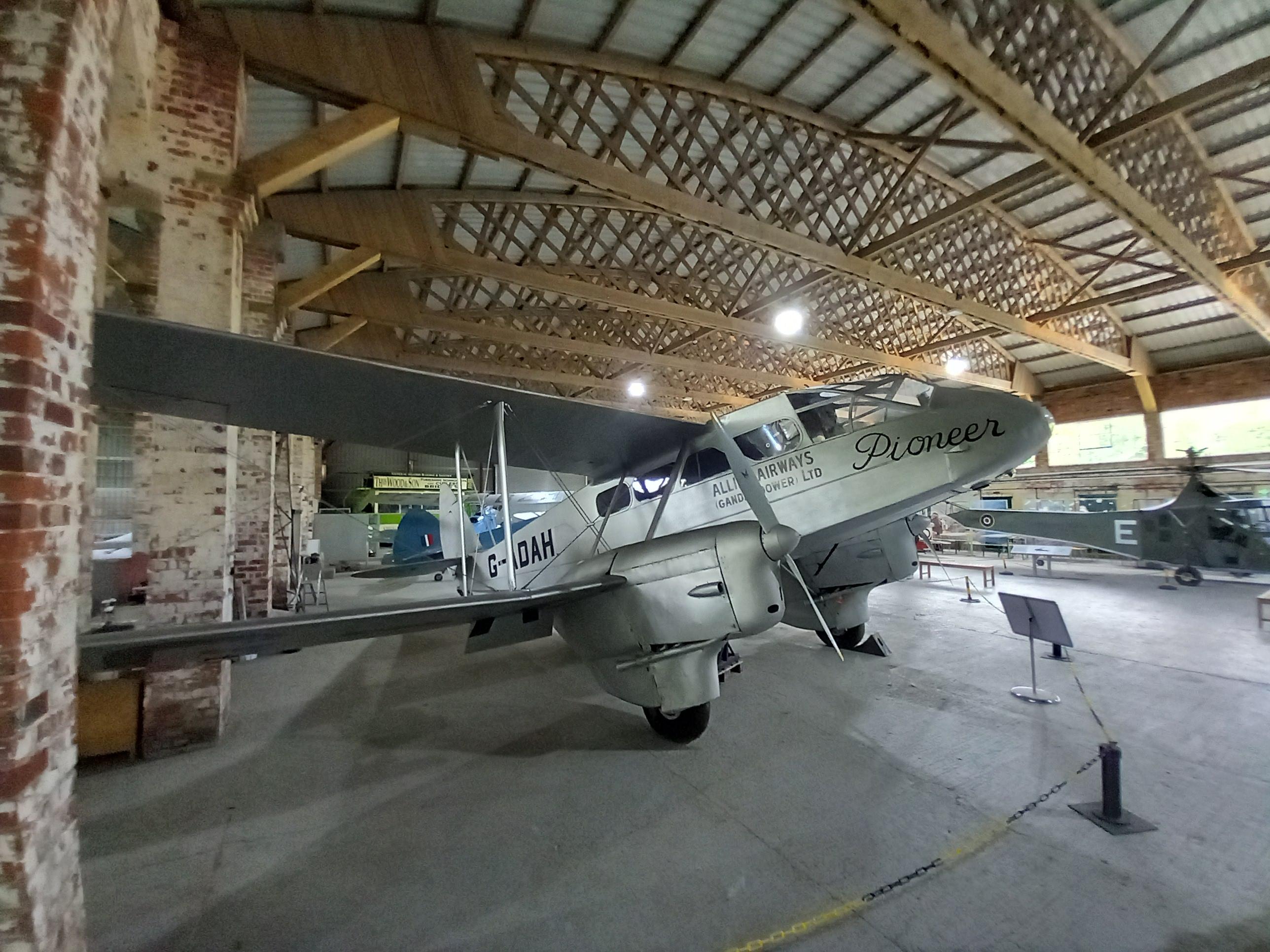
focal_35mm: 13
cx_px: 635
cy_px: 476
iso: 320
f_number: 2.2
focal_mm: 1.13
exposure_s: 1/25
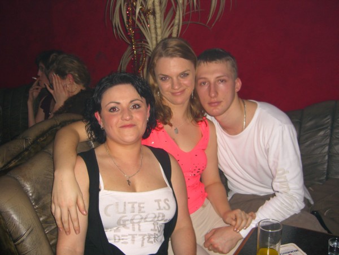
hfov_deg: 49.0
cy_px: 128
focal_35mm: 38
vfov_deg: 37.7
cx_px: 170
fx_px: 372
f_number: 2.8
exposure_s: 1/60
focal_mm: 7.9
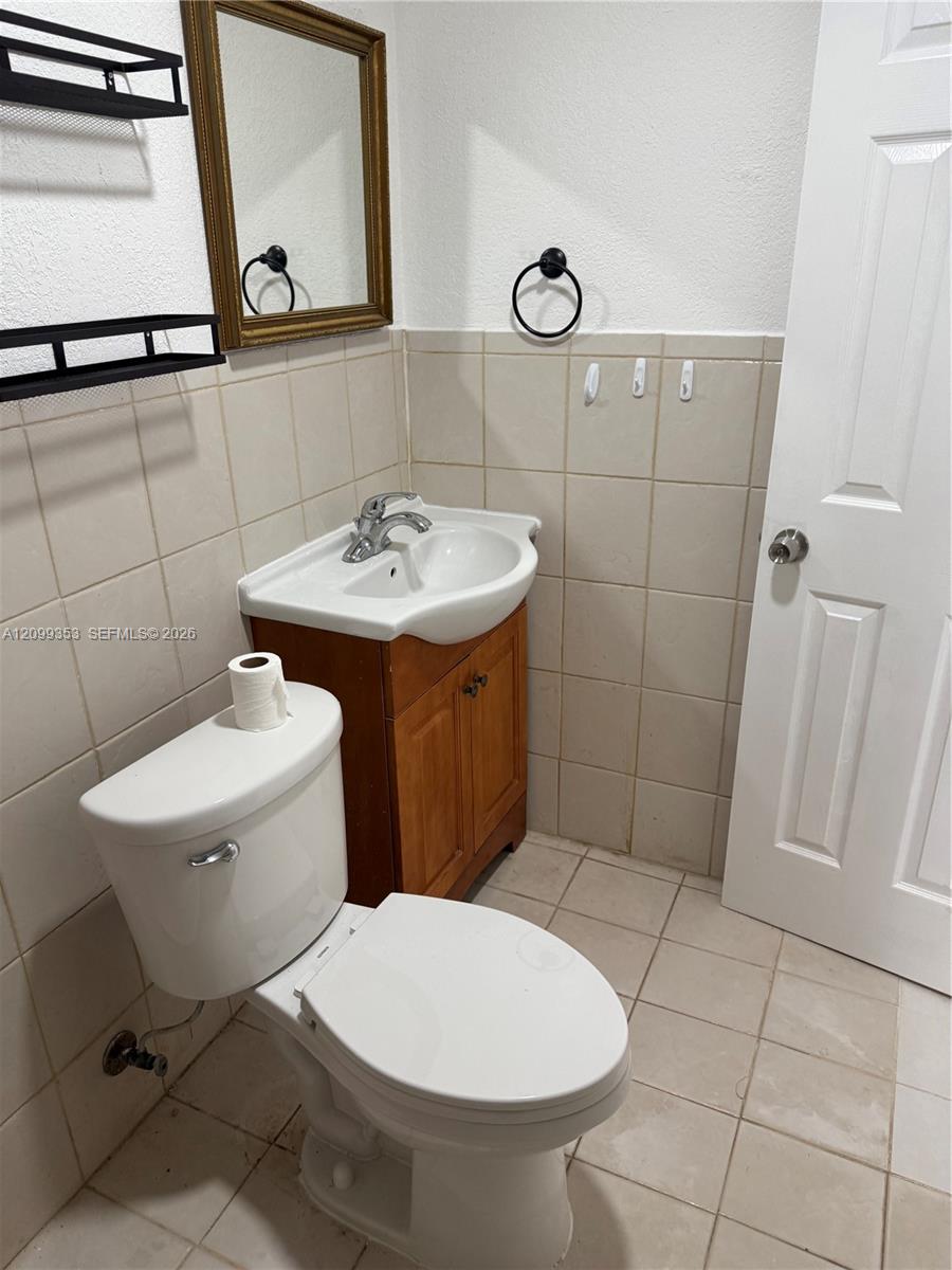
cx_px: 476
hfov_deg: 56.8
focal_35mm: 24
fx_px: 880
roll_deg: +1.6
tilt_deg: -22.1
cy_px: 635
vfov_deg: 71.6
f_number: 1.78
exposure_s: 1/120
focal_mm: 6.76
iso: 200
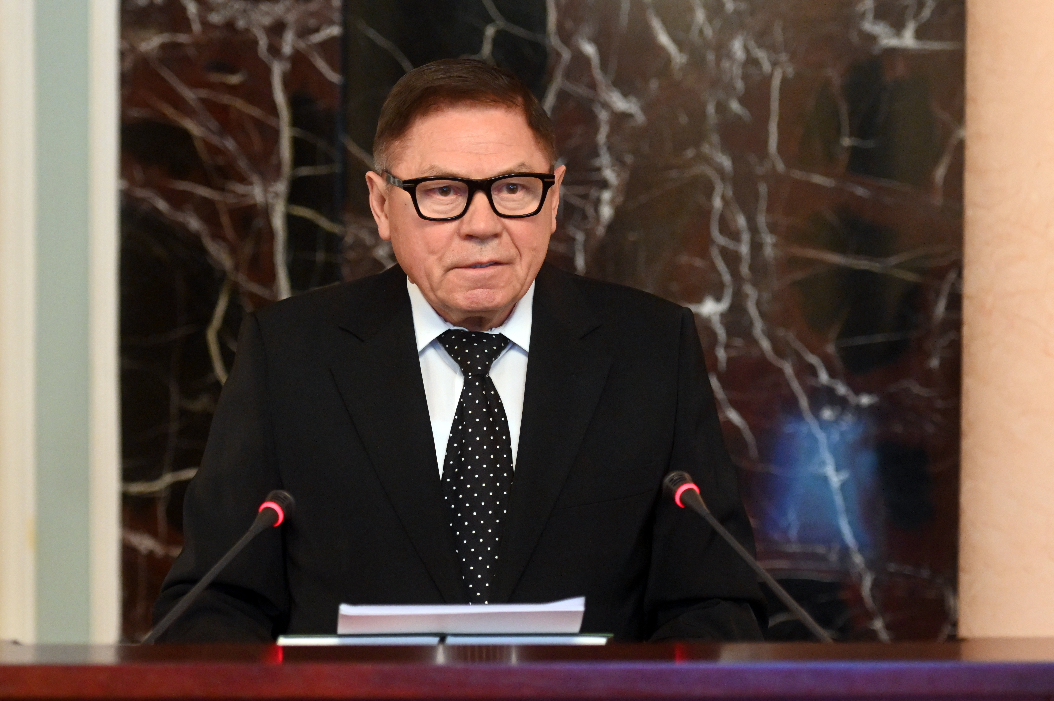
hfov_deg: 14.7
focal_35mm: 140
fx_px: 4097
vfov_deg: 9.8
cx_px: 528
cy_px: 354
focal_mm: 92
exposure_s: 1/100
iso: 3200
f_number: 2.8
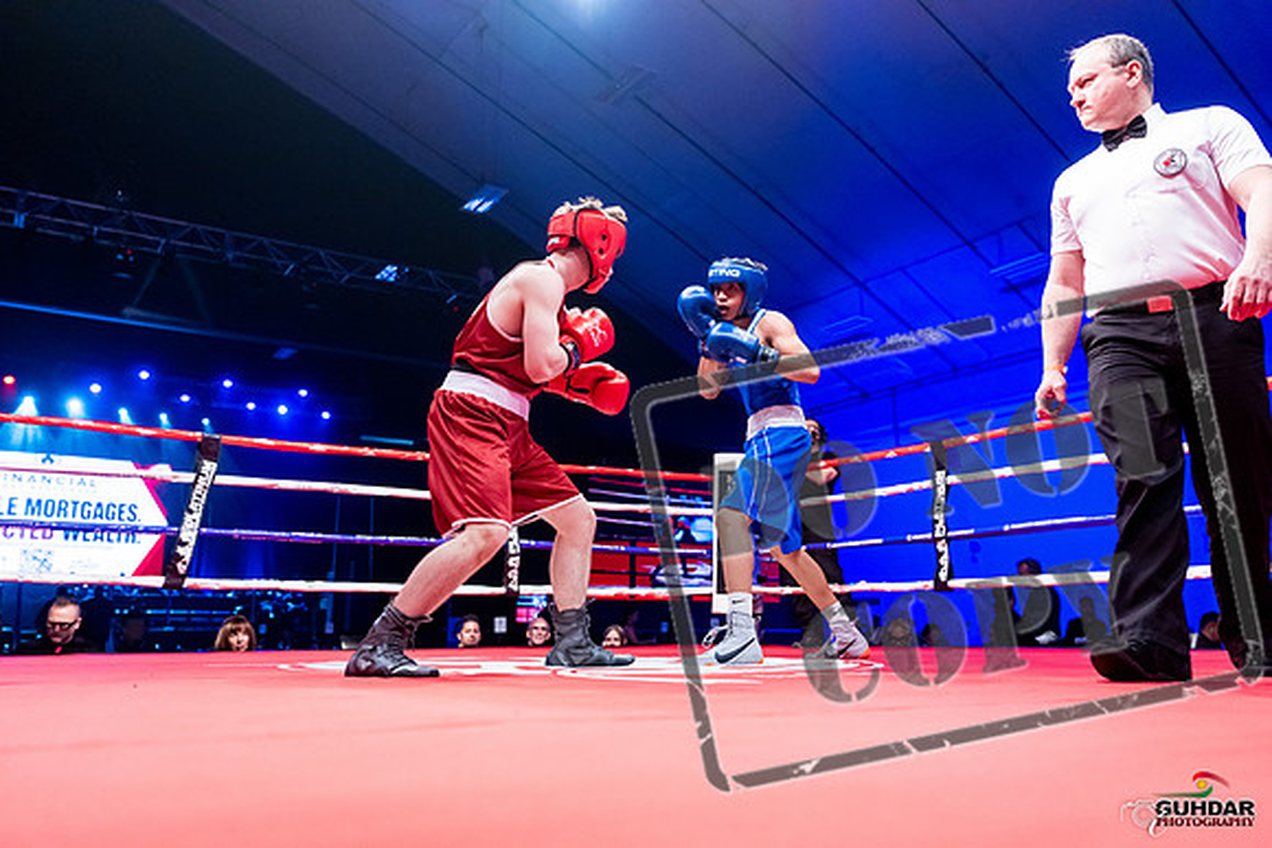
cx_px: 636
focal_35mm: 28
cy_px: 424
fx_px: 990
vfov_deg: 46.4
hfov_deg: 65.5
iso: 4000
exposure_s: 1/800
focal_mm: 28
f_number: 2.8
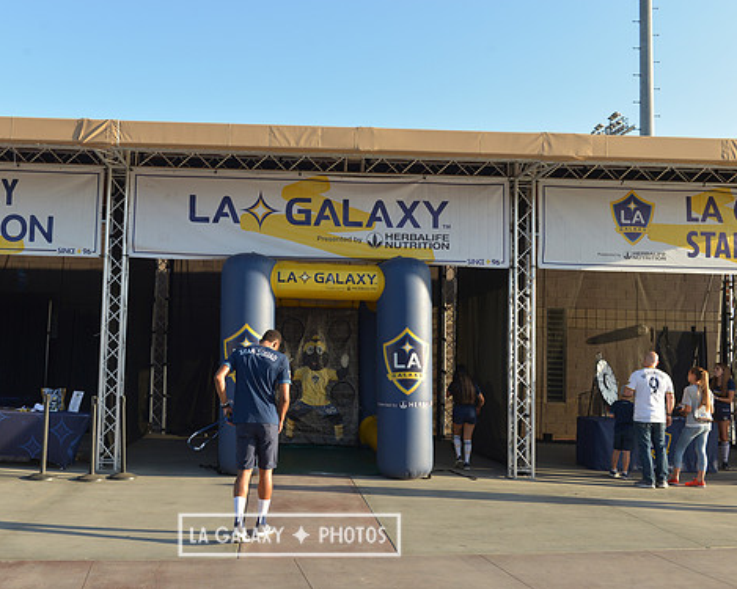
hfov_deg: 49.9
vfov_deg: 41.1
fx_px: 785
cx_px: 289
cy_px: 299
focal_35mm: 36
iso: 200
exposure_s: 1/200
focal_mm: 31
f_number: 7.1
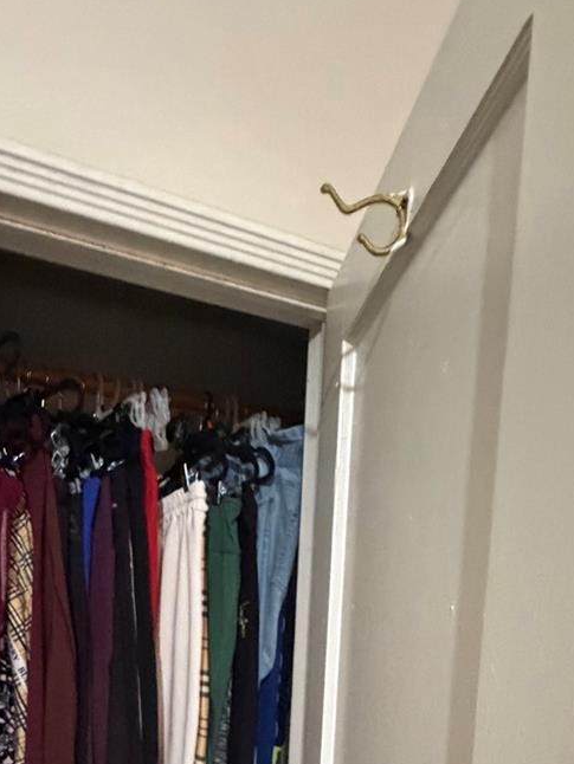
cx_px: 168
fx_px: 574
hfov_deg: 51.6
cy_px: 659
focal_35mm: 26
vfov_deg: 59.3
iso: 1000
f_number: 2.2
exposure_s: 1/40
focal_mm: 2.22
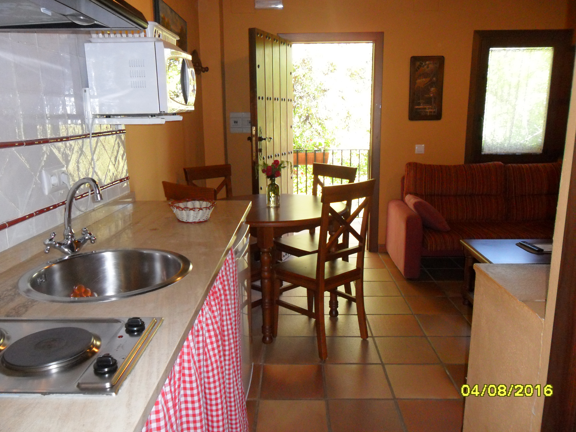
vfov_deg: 51.4
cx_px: 288
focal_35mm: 27
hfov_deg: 65.3
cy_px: 216
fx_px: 449
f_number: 3.5
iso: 240
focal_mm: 4.9
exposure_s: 1/45
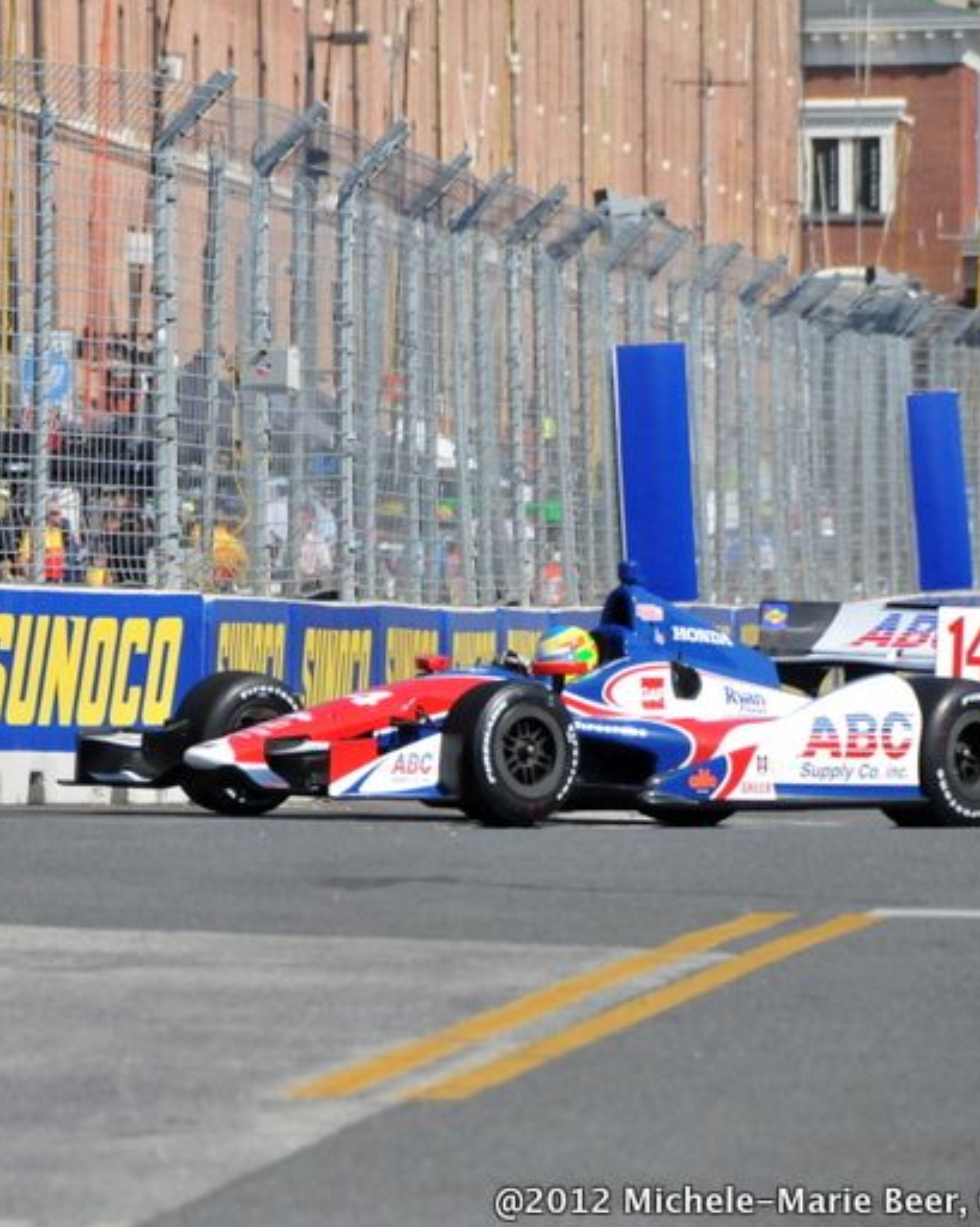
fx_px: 15967
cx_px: 427
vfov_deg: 4.4
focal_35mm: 440
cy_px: 623
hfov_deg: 3.5
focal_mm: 200
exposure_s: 1/6400
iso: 1600
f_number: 5.6
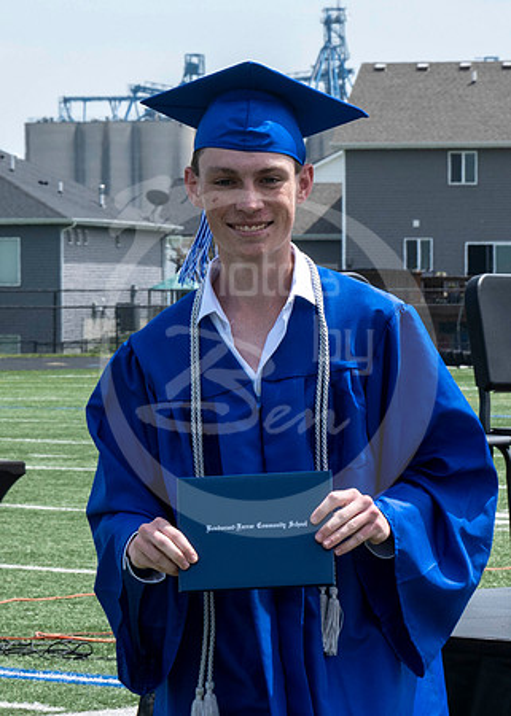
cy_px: 313
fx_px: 4409
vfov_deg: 9.3
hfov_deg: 6.6
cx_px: 51
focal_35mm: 217
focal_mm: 70
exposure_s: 1/250
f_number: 13
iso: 200
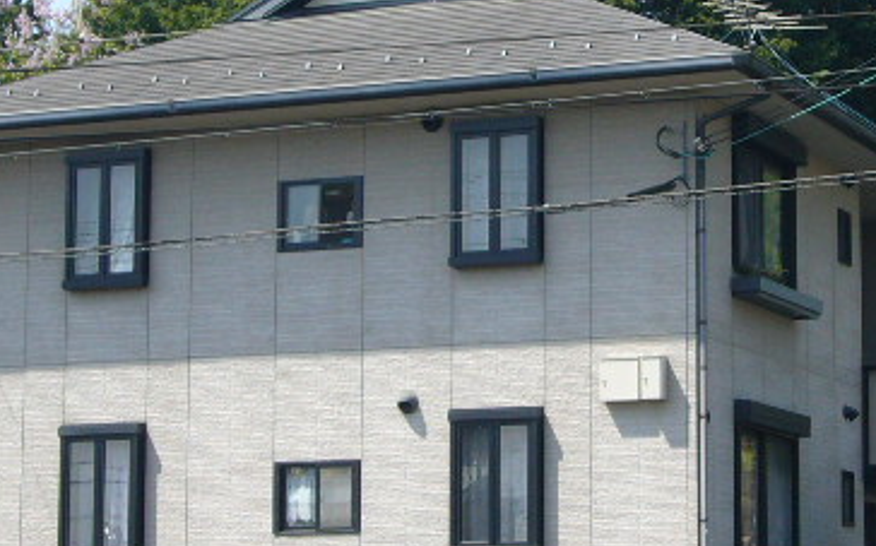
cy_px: 291
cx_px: 558
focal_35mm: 125
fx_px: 2982
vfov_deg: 10.5
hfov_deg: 16.7
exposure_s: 1/125
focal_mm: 8.1
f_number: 7.1
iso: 80
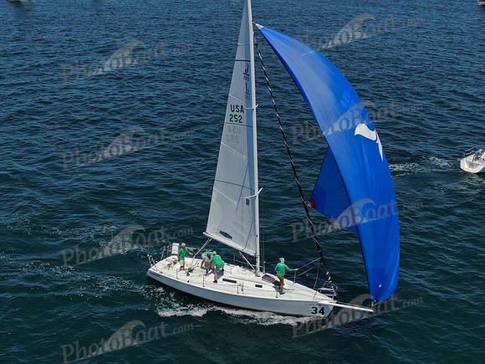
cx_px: 242
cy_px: 182
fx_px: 673
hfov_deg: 39.7
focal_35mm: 48
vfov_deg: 30.3
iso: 100
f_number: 3.8
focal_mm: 8.6
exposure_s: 1/1600
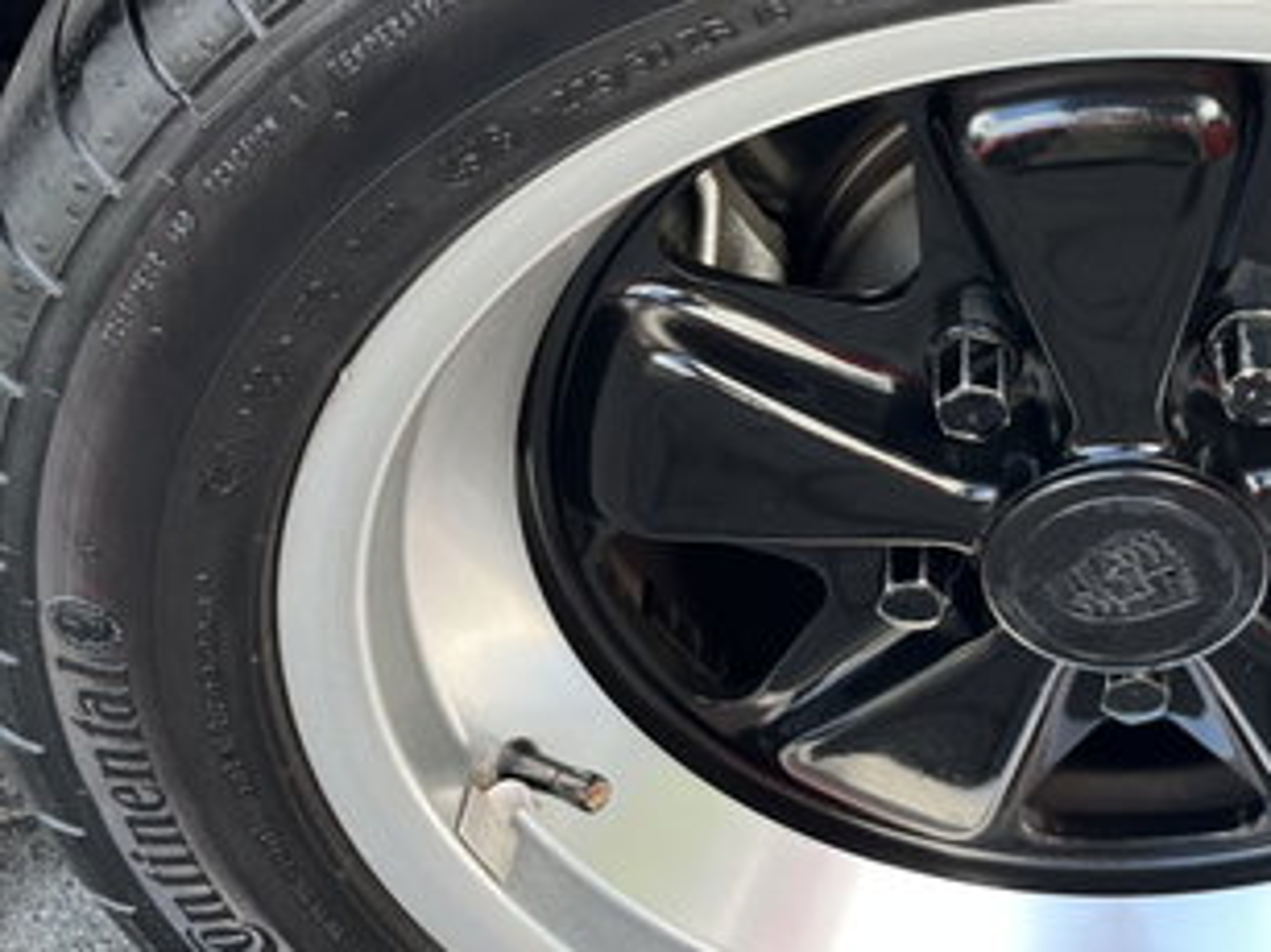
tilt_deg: -35.7
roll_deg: -5.3
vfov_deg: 22.4
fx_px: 2386
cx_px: 989
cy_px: 232
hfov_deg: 29.3
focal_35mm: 65
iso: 50
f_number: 1.6
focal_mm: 5.1
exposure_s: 1/122
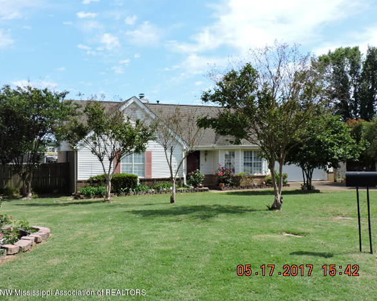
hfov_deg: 51.5
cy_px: 152
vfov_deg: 42.2
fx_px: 390
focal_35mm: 35
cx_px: 175
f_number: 3.2
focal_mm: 5.9
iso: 100
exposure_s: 1/1000
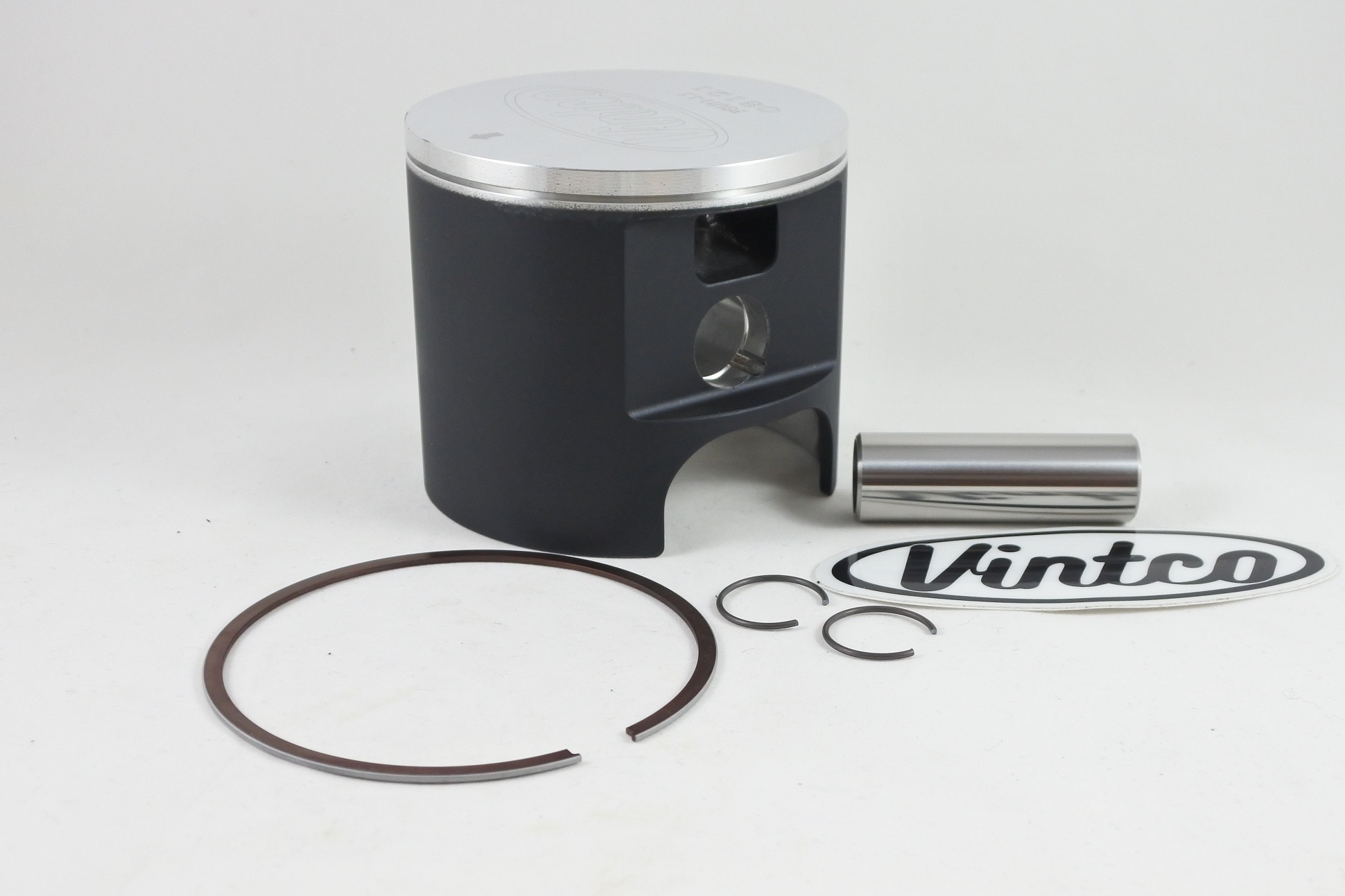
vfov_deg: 34.2
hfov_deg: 49.6
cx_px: 672
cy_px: 448
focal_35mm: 39
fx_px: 1457
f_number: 4.2
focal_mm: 14.7
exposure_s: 1/125
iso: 500
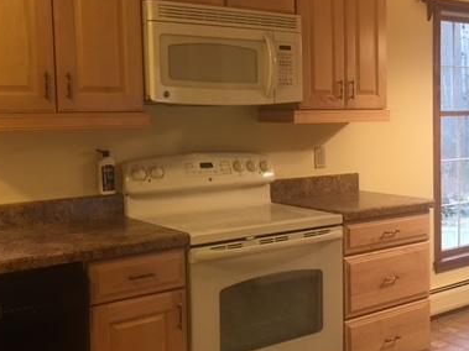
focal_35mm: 49
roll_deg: +1.1
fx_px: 664
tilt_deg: -2.7
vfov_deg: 29.7
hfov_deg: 37.8
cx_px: 360
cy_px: 164
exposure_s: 1/15
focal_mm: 4.15
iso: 64
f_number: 2.2
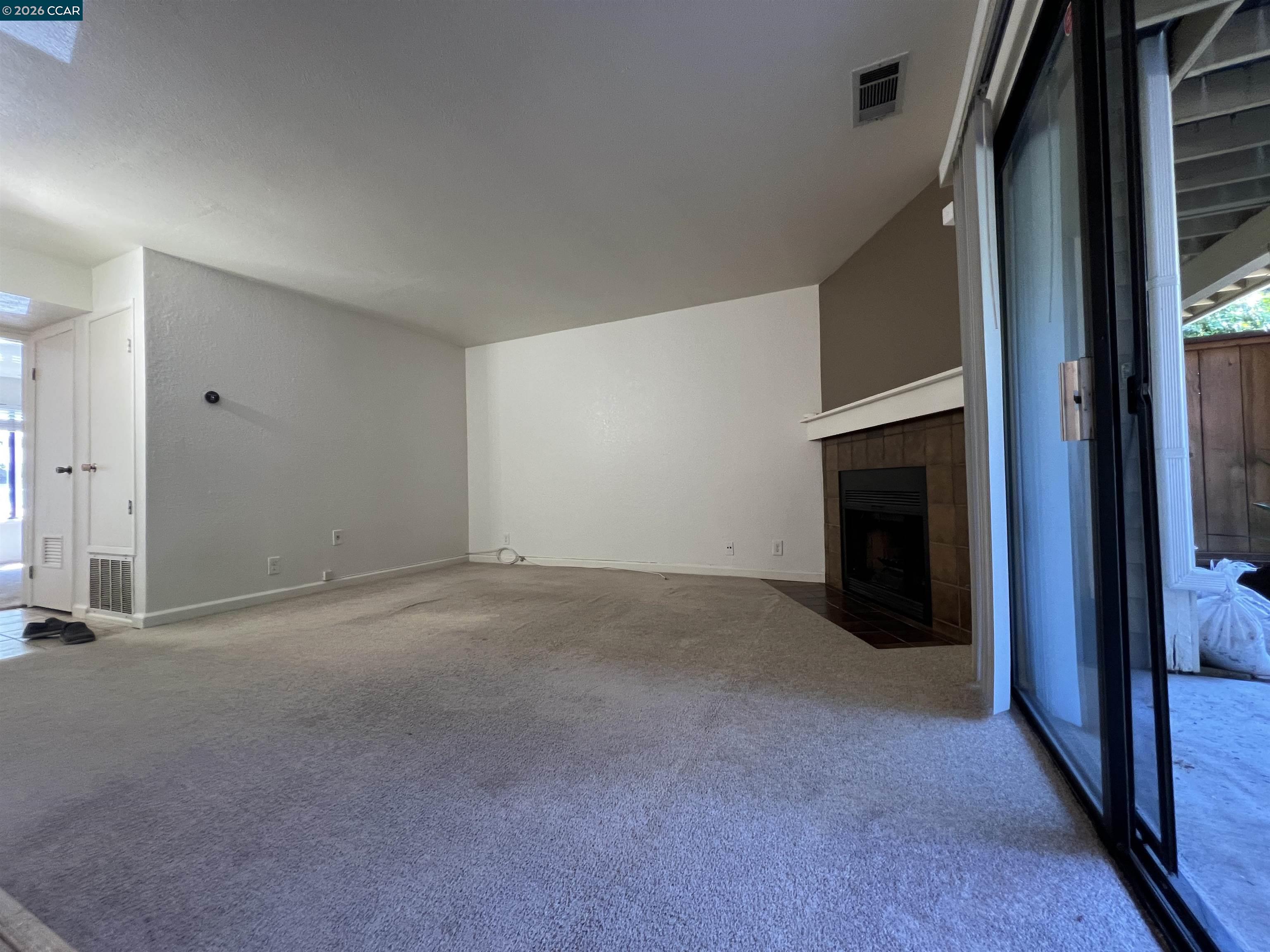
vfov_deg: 89.9
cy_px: 476
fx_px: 477
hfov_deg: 106.2
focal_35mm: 13
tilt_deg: +0.2
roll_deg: +0.7
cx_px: 635
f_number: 1.8
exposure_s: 1/60
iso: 160
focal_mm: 1.57
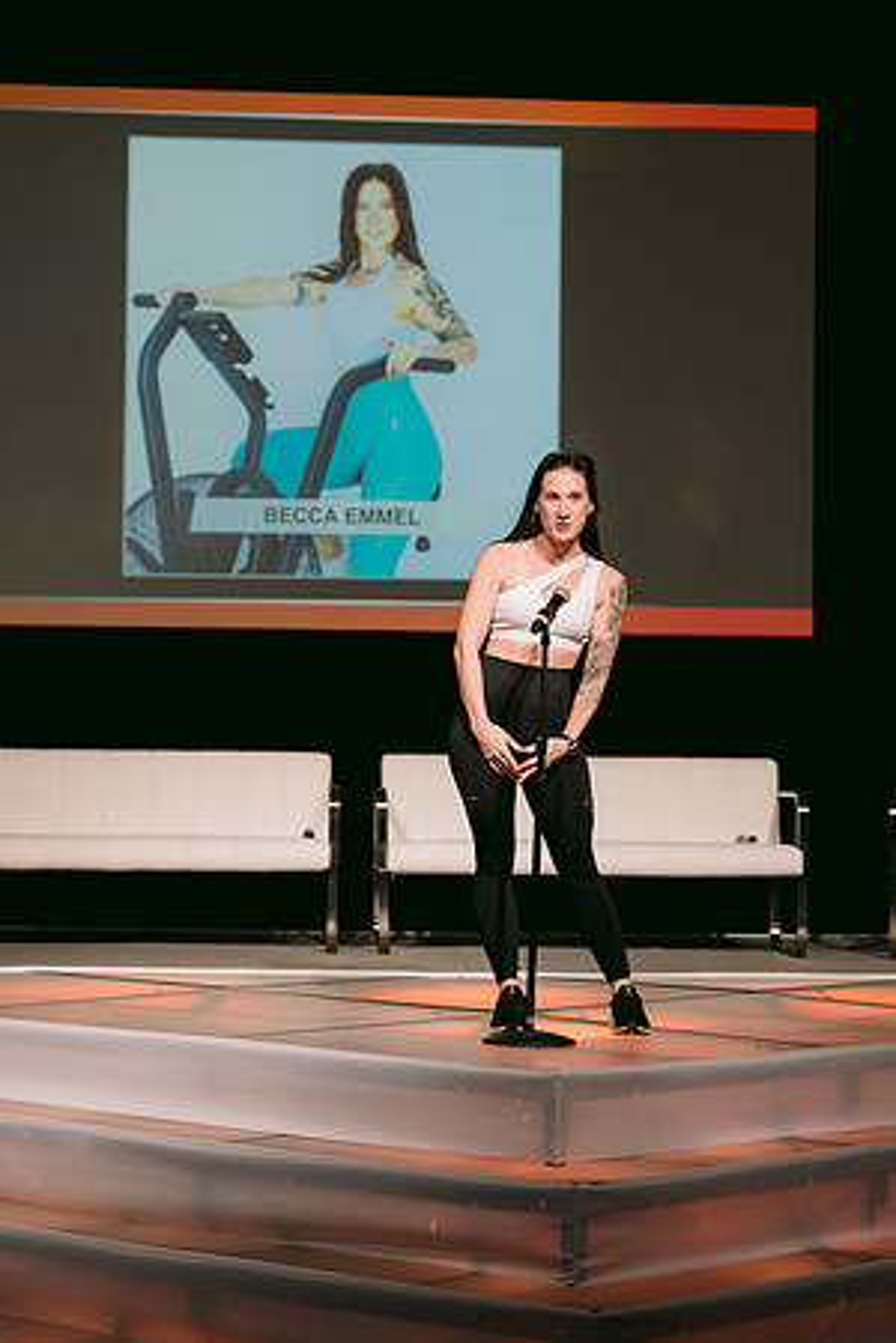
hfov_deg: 16.1
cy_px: 672
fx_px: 3173
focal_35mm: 85
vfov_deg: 23.9
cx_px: 448
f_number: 2.8
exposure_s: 1/250
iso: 400
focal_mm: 85
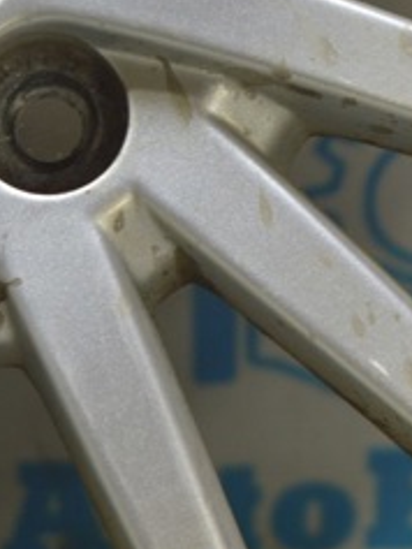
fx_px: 3203
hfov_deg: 7.3
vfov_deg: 9.8
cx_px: 398
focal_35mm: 202
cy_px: 437
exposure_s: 1/20
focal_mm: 52
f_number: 5.6
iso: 400
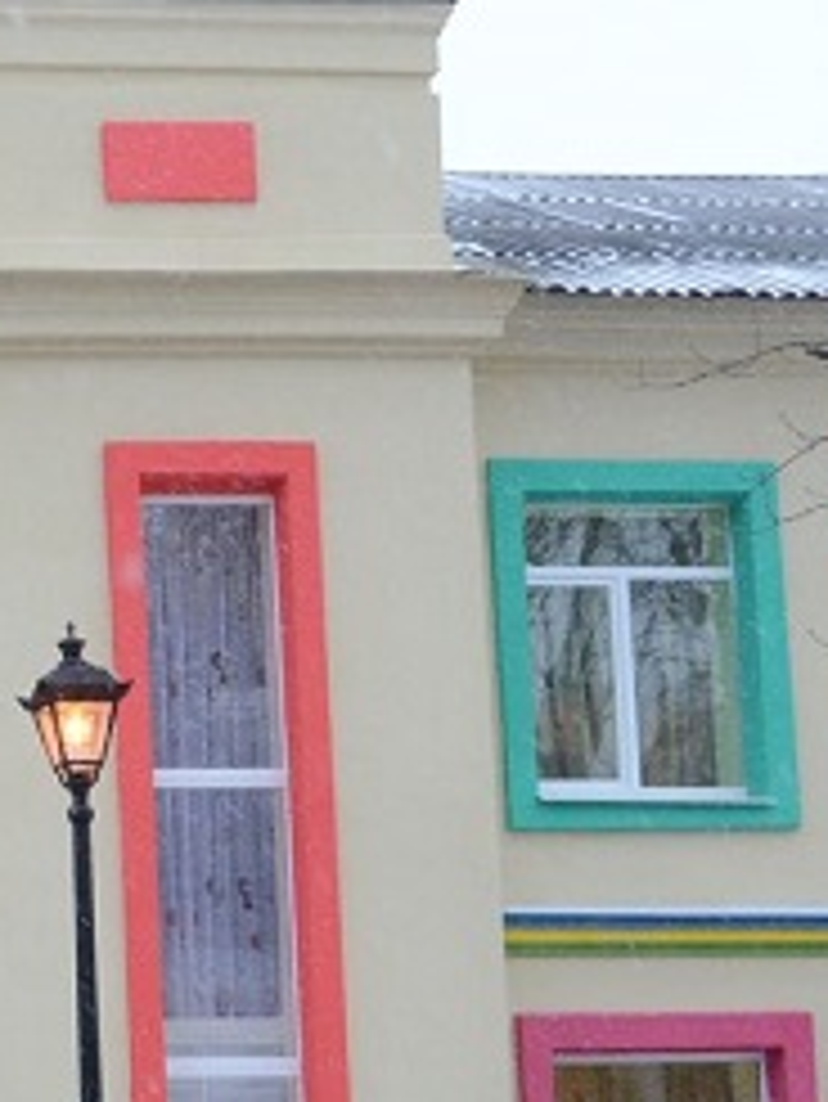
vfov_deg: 19.8
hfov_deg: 13.4
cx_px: -698
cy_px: 825
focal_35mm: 99
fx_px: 3141
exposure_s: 1/250
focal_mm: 21
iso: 1000
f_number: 11
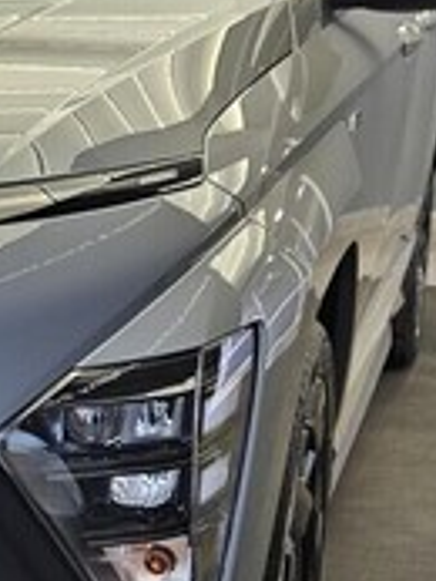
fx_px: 1224
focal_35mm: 73
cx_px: -215
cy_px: 374
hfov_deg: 18.0
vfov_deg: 26.5
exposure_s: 1/54
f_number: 1.8
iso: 100
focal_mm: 5.4
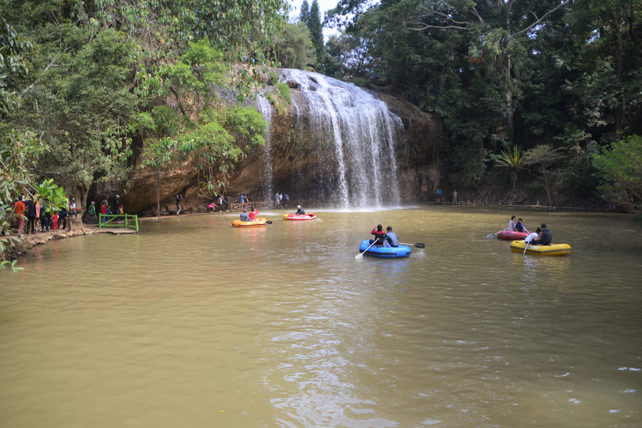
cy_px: 217
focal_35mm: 28
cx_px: 330
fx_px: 499
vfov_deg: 46.4
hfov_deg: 65.5
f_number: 3.5
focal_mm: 18
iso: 200
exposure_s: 1/640
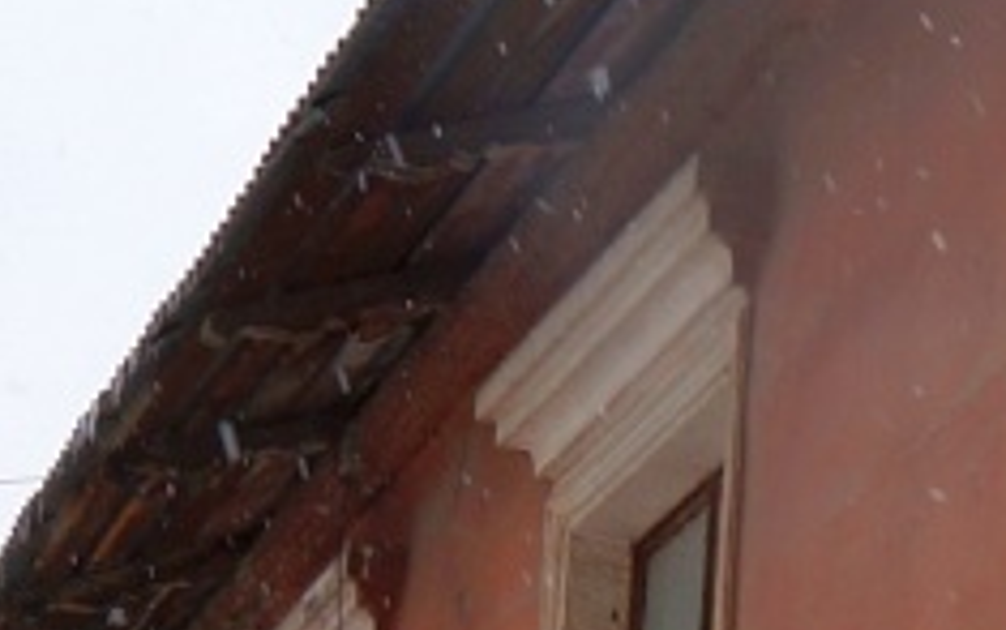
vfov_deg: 8.1
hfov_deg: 12.3
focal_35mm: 156
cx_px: 1832
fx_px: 4278
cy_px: 1116
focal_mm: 16
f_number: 8
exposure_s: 1/80
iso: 100
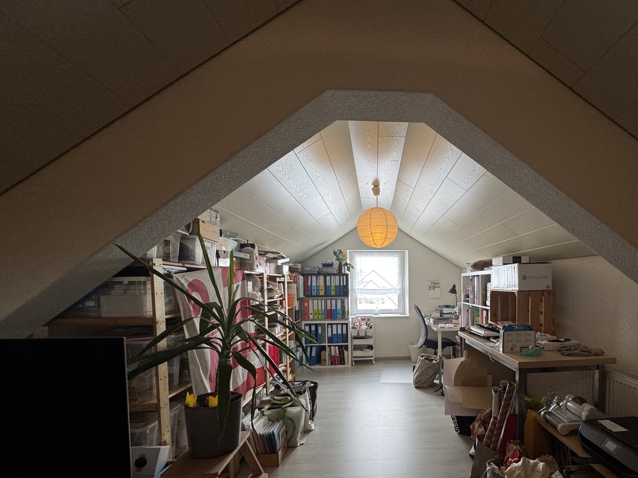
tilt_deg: -3.5
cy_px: 307
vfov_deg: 70.1
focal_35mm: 18
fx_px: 332
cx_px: 402
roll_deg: +0.8
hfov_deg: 85.9
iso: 160
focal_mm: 2.22
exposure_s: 1/50
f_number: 2.2
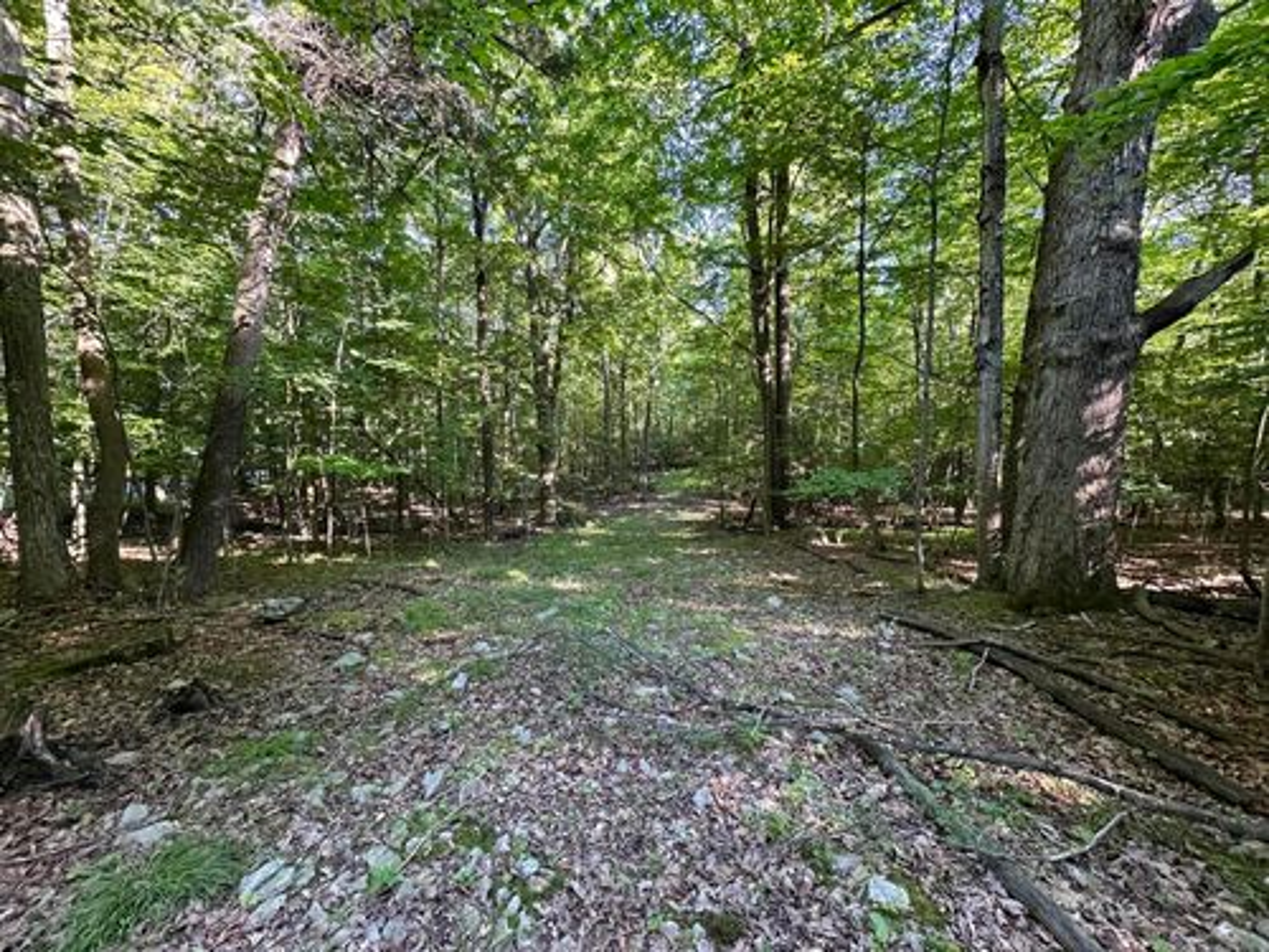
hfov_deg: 102.1
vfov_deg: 85.7
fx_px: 513
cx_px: 634
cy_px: 476
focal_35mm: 14
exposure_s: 1/99
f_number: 2.2
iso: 250
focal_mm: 2.22
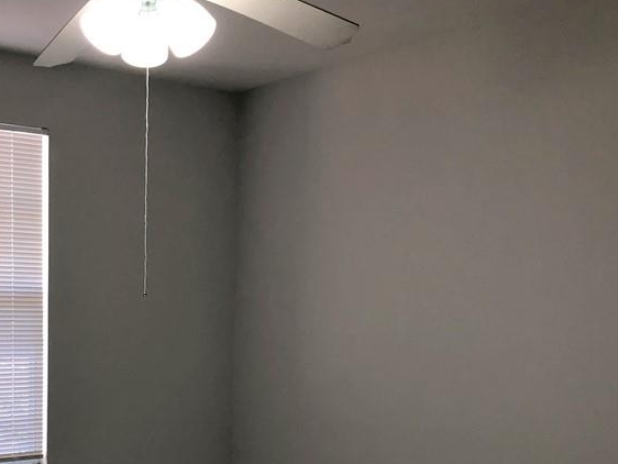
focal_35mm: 51
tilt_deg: -6.4
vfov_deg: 27.9
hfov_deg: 36.3
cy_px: 379
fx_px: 911
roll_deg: -1.7
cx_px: 129
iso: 50
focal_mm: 3.99
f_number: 1.8
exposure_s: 1/90
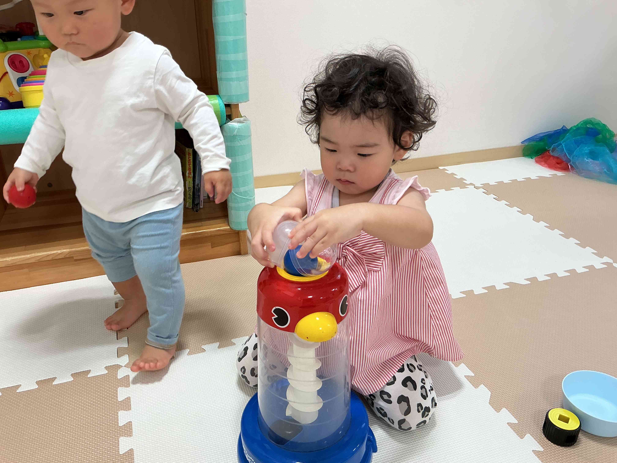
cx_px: 308
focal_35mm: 29
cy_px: 232
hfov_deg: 61.7
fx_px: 517
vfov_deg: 48.2
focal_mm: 3
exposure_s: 1/60
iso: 50
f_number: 1.8
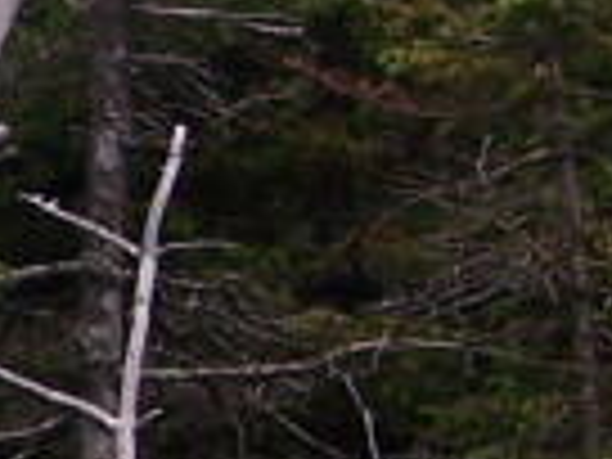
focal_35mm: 287
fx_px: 5074
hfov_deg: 6.7
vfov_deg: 5.2
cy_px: 351
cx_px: -662
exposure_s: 1/1000
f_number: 2.8
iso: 80
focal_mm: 6.3
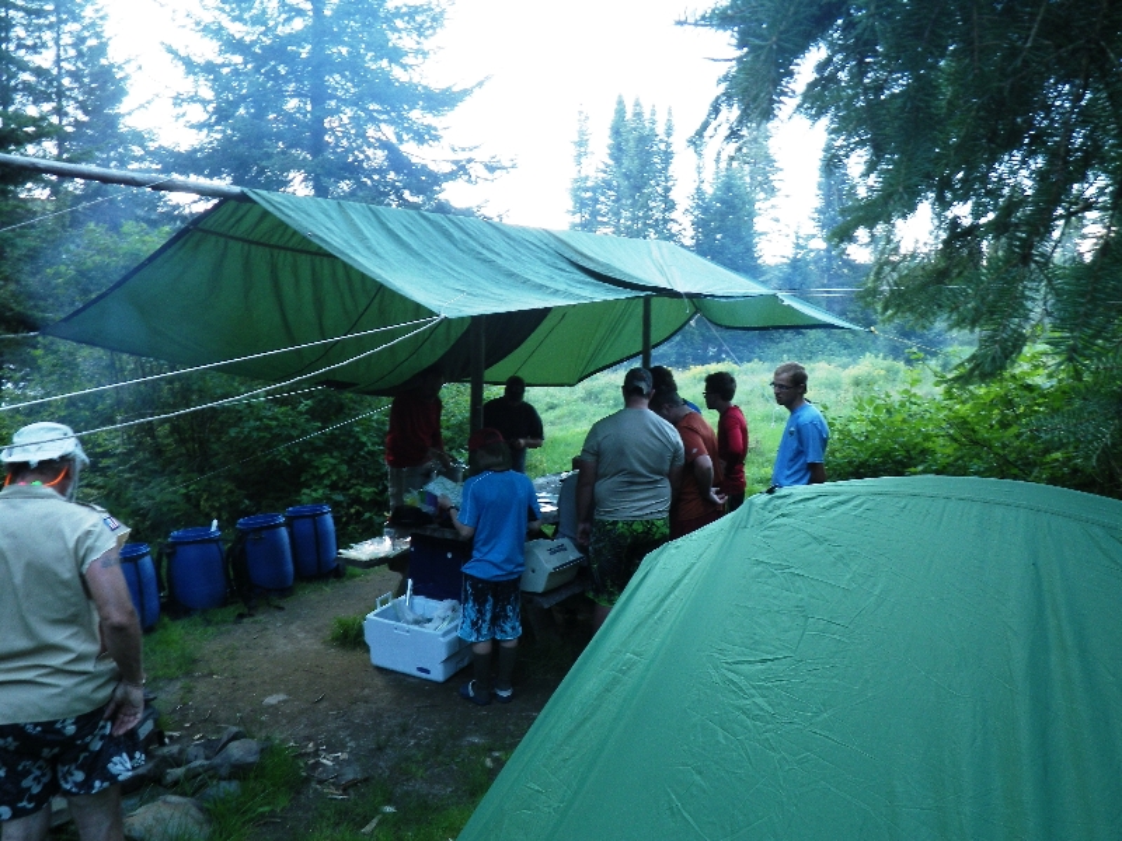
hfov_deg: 63.4
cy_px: 420
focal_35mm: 28
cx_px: 561
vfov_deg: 49.7
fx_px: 908
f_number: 3.5
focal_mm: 5
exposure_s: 1/50
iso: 80
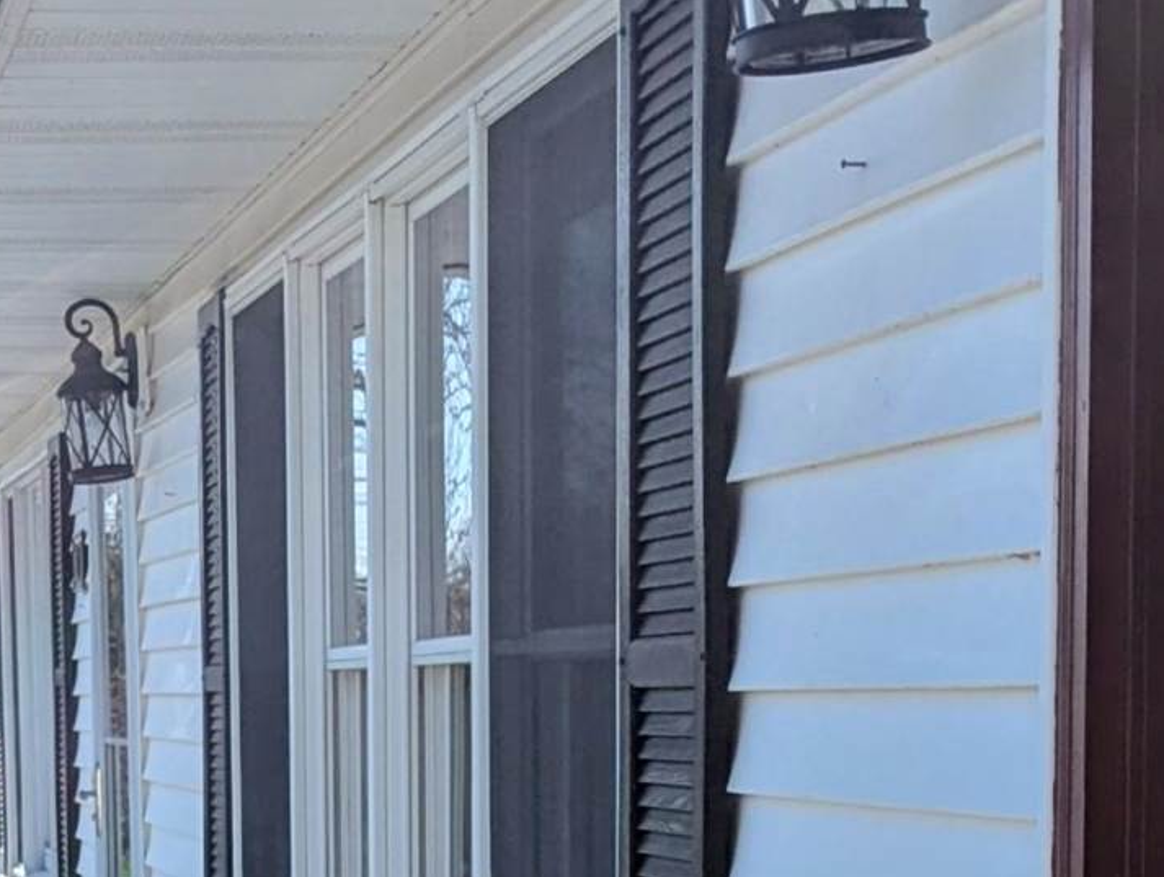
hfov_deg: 19.0
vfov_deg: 14.0
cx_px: 338
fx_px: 3469
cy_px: 1070
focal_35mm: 103
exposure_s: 1/3534
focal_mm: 6.81
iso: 47
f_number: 1.85
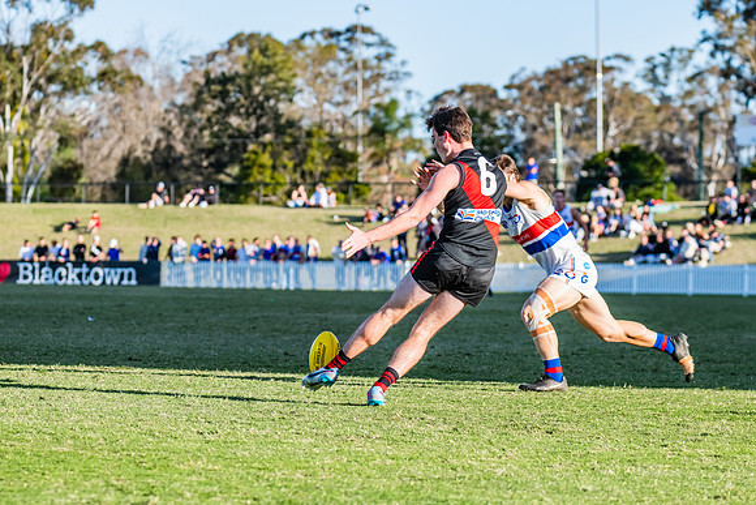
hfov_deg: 11.1
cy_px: 234
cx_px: 393
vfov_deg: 7.4
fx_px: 3906
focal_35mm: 186
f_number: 6.3
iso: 800
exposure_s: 1/1600
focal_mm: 170
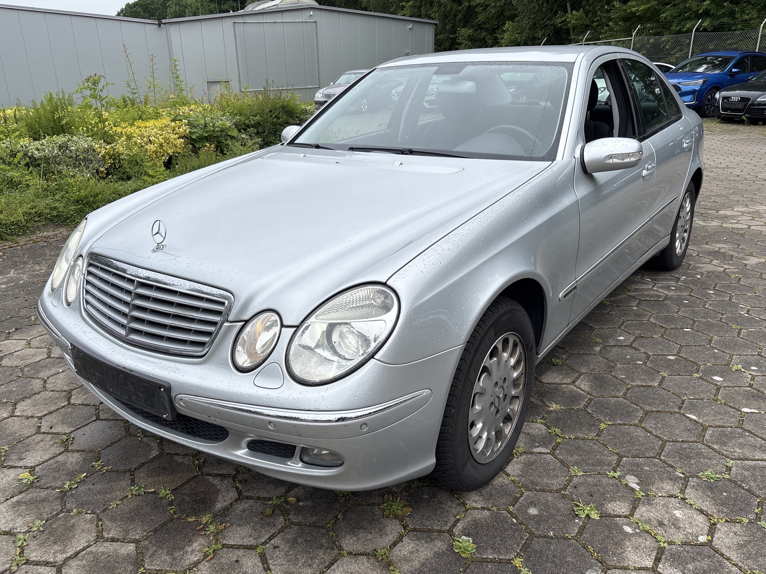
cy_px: 279
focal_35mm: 27
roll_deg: +1.8
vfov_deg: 51.4
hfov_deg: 65.3
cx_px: 375
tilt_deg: -20.7
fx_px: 598
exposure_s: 1/1642
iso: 50
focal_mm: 5.96
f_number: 1.6
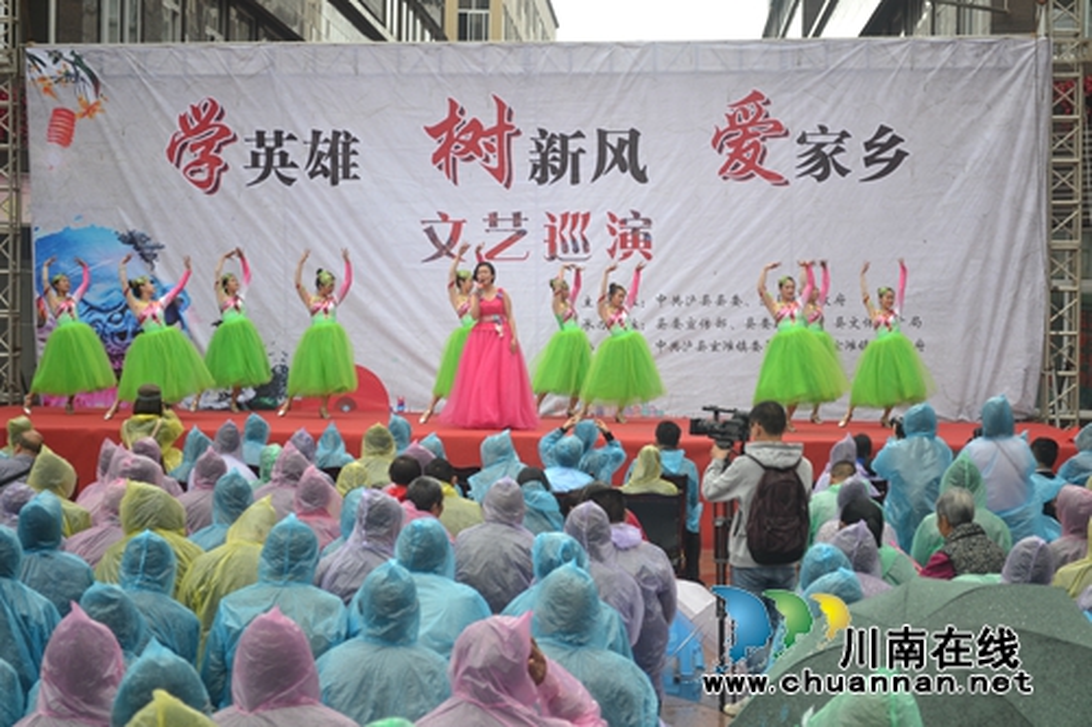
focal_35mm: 78
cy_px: 364
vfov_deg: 17.5
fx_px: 2365
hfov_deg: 26.0
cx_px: 546
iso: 400
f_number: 5.6
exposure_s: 1/80
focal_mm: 52
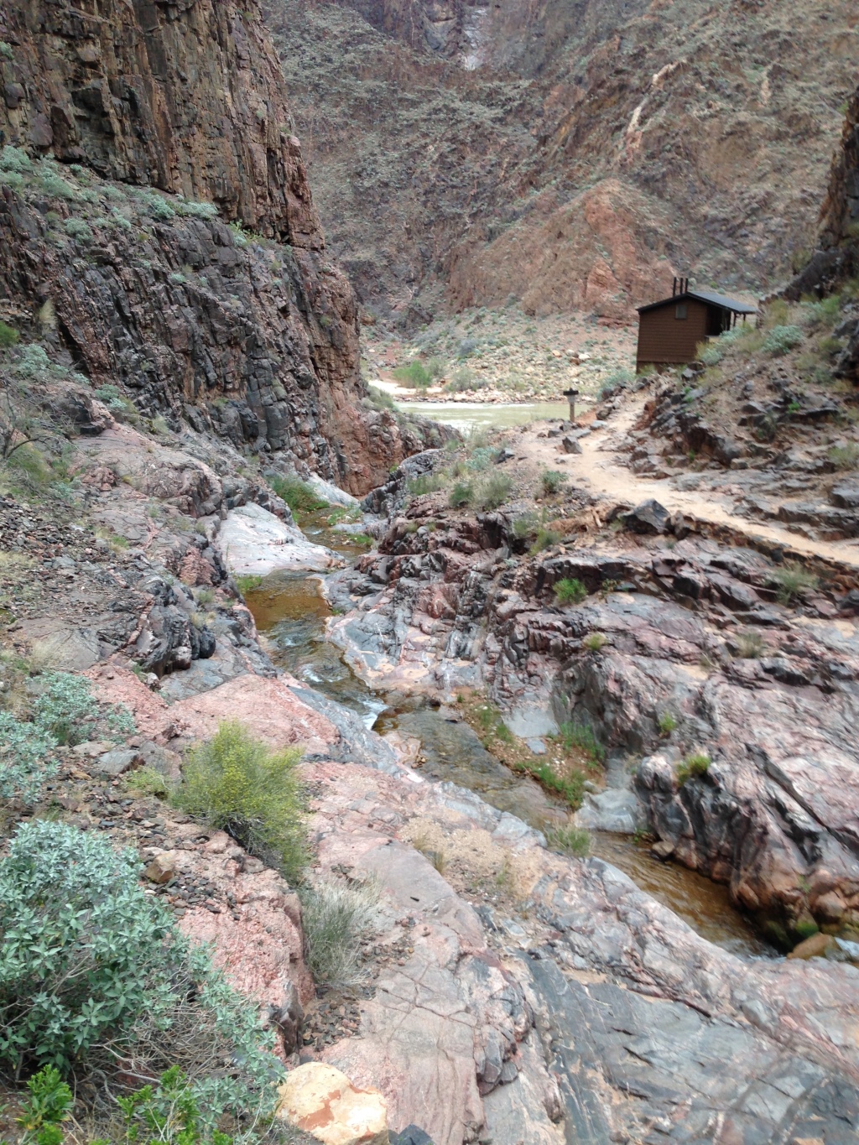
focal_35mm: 33
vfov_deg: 55.3
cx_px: 430
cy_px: 572
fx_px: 1092
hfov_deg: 43.0
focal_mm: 4.12
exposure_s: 1/60
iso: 50
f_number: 2.4
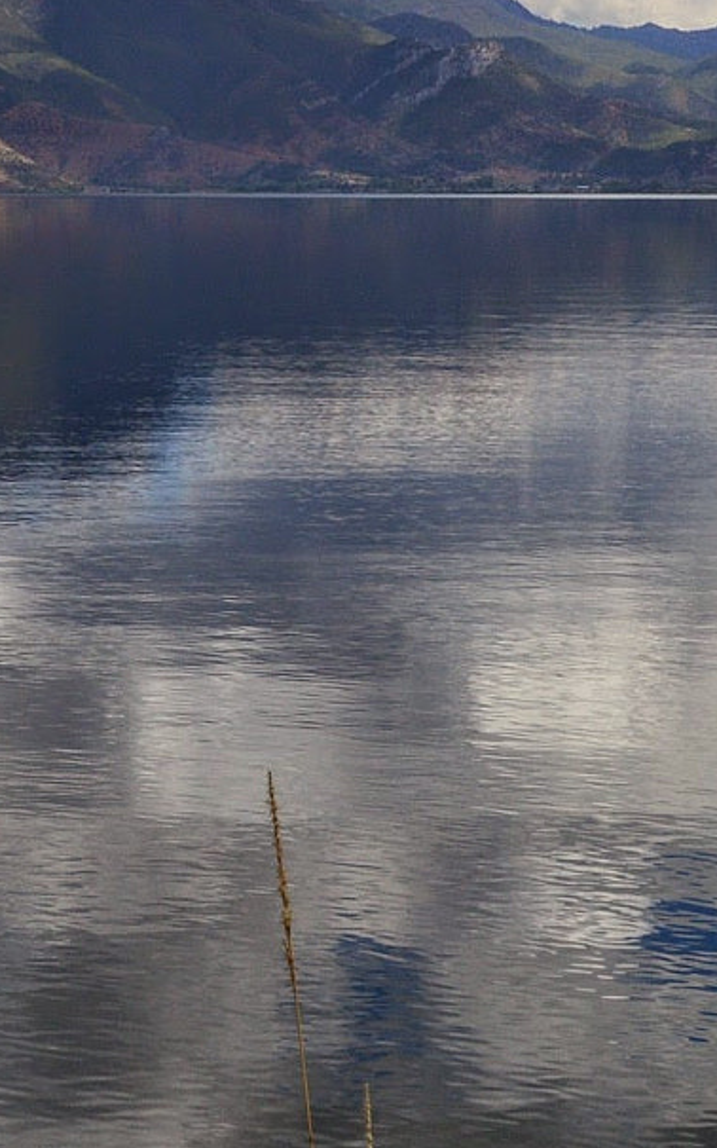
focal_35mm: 105
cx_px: 82
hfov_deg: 12.4
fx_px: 3284
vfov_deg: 19.6
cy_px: 220
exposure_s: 1/500
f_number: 11
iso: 360
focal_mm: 26
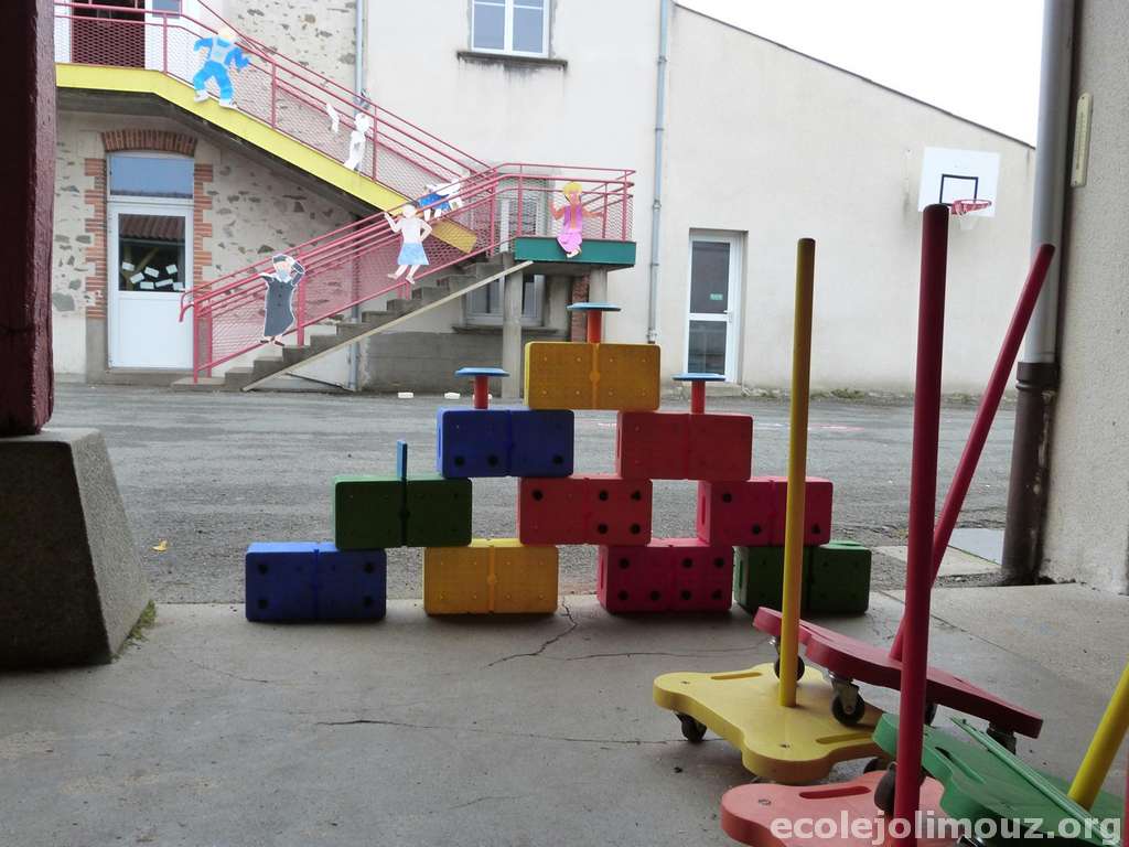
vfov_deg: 42.9
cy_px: 424
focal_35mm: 33
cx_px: 564
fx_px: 1076
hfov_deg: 55.4
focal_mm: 5.8
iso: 160
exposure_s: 1/125
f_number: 4
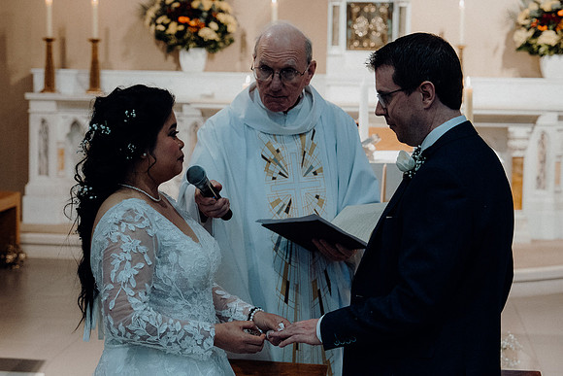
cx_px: 282
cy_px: 188
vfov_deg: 17.3
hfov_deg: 25.7
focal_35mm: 79
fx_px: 1236
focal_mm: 53
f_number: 3.5
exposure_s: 1/160
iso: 2000
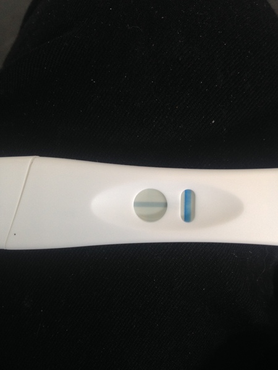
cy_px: 185
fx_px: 353
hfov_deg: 42.9
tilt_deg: -87.9
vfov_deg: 55.4
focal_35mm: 33
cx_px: 139
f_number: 2.4
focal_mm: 4.12
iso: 80
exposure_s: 1/20
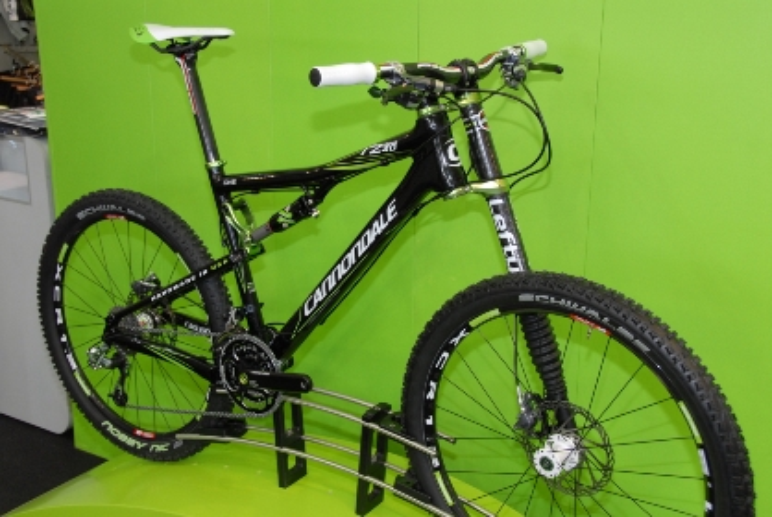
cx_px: 386
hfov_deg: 41.1
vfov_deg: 28.2
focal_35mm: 48
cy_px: 258
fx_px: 1031
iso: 500
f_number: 6.3
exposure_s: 1/60
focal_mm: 32
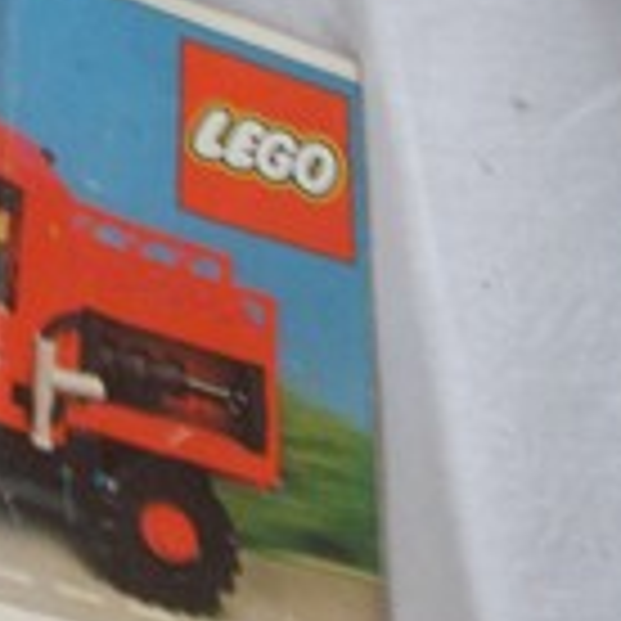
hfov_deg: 14.2
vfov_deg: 14.3
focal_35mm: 120
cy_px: 0
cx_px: -86
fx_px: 2436
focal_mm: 6.6
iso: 152
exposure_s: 1/4
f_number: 3.5
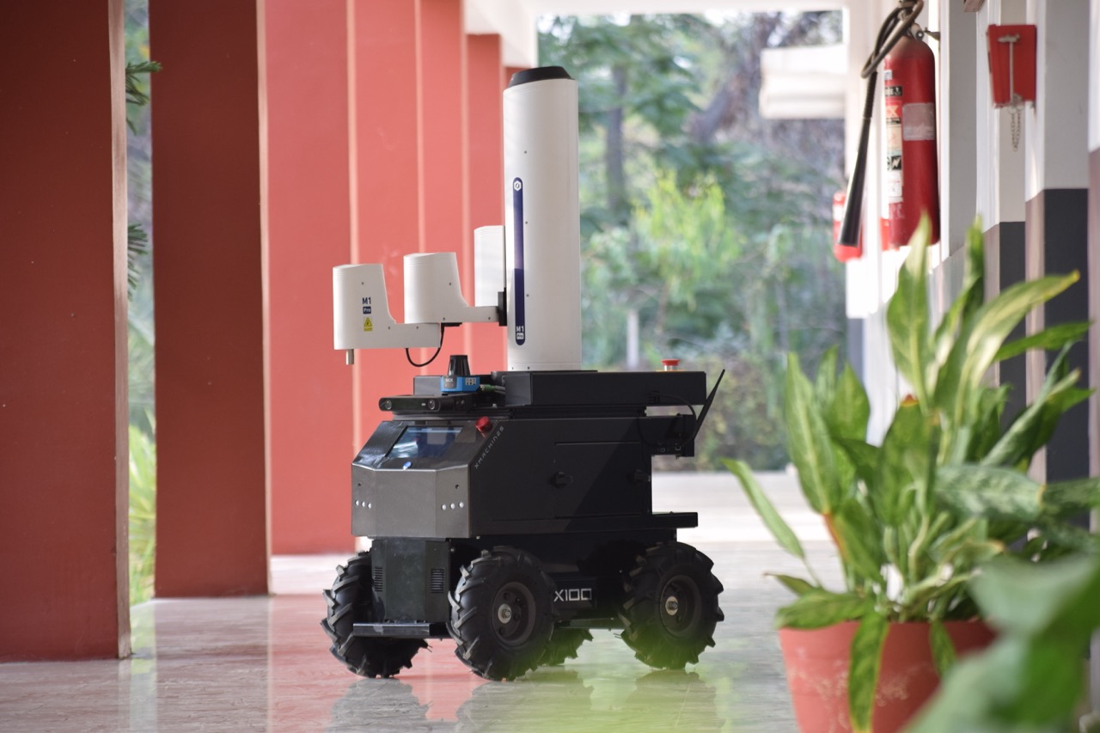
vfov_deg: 7.0
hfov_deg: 10.5
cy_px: 366
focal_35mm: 195
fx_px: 5957
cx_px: 550
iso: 400
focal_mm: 130
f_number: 4.8
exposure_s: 1/160
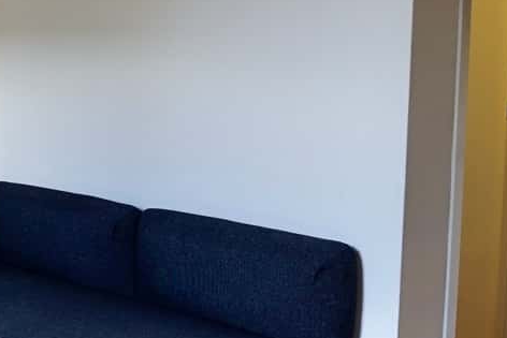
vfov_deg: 22.1
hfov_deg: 26.7
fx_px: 859
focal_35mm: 61
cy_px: 97
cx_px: -185
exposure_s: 1/30
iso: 200
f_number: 4
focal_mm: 12
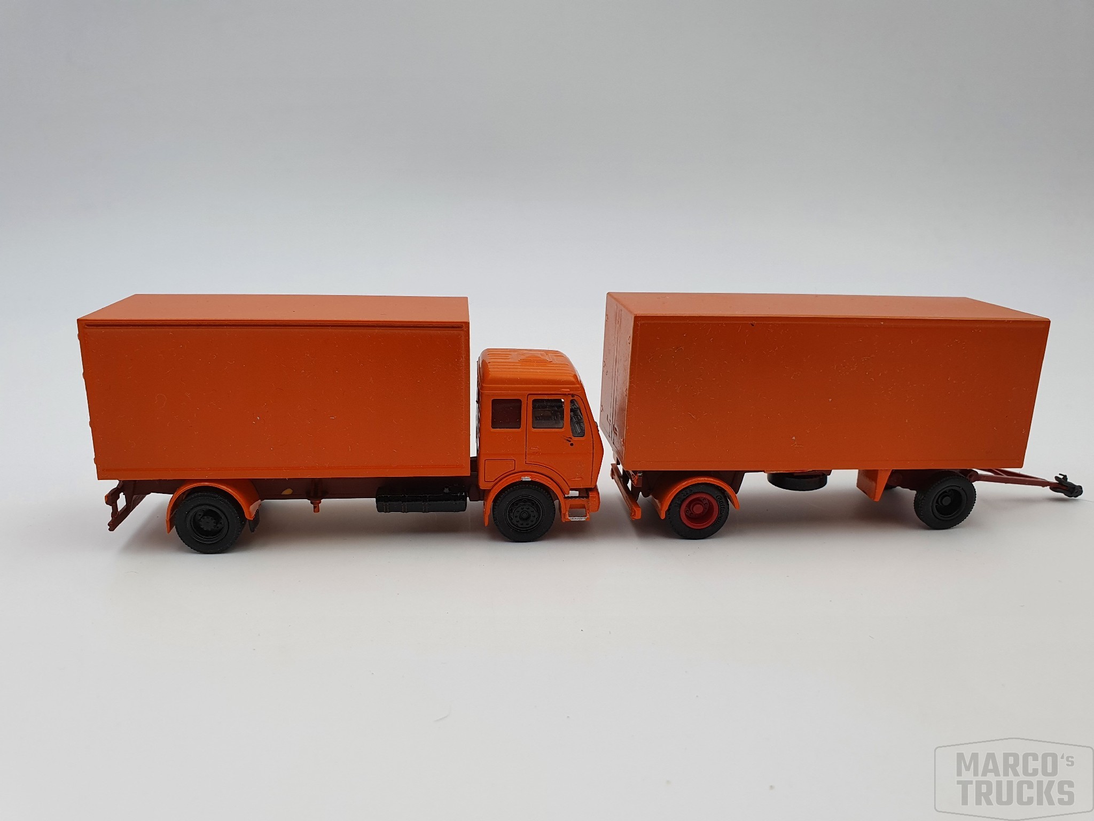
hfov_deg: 67.3
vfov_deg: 53.1
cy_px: 410
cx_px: 547
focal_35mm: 26
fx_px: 822
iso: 50
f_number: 2.4
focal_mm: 4.32
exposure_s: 1/300
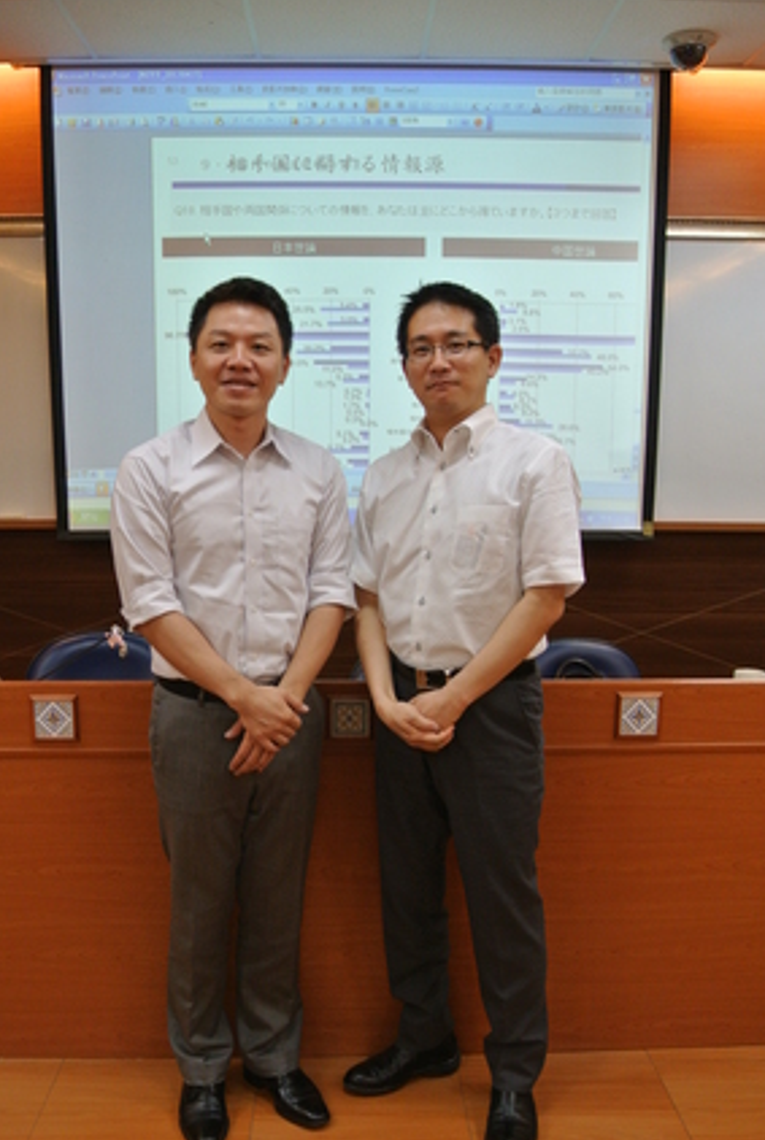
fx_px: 1016
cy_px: 638
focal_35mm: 32
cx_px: 374
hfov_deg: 41.3
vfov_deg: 58.5
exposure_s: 1/60
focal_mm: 10
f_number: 3.5
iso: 280
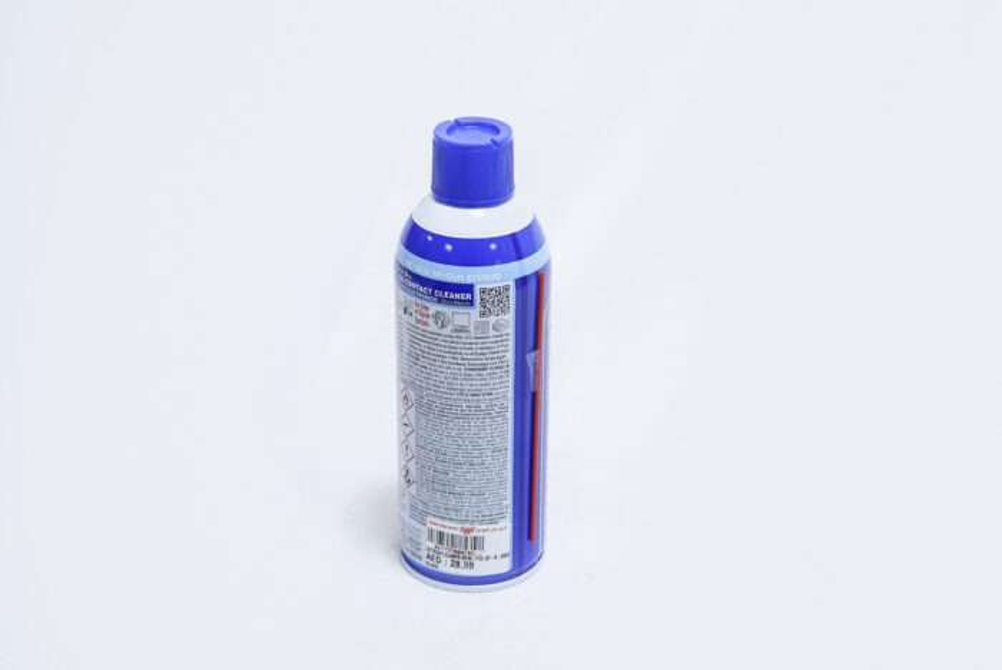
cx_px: 501
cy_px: 335
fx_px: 1950
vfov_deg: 19.5
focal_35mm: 70
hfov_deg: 28.8
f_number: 9
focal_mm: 70
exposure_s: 1/200
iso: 3200
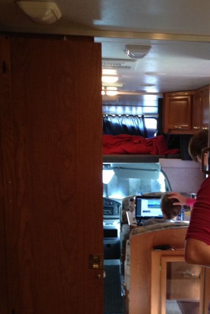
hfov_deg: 23.4
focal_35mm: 57
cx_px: 172
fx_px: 499
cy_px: 215
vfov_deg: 34.6
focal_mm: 4.28
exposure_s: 1/20
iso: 160
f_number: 2.4
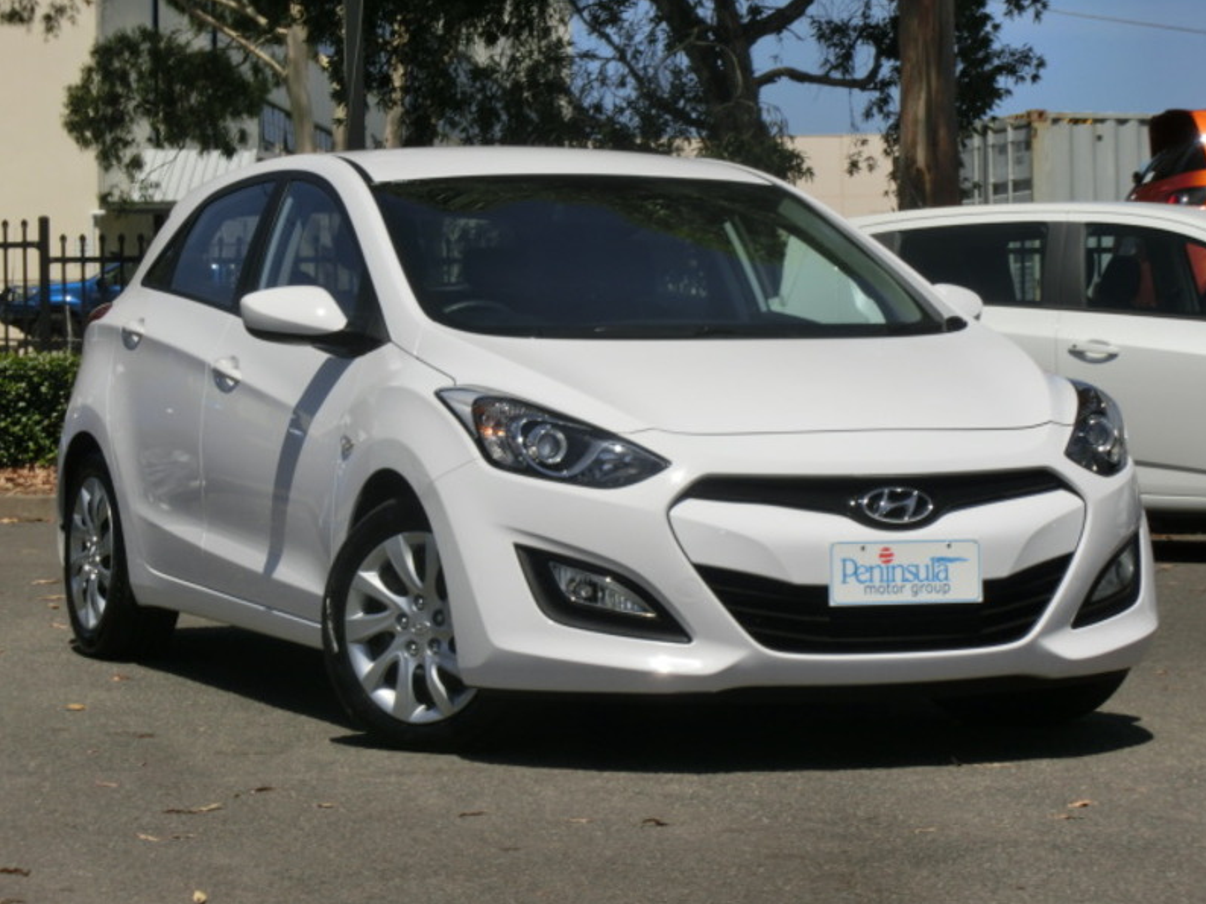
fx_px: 4319
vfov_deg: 11.9
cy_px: 453
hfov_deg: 15.9
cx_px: 606
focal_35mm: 124
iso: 80
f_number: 13.9
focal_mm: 22
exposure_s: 1/200
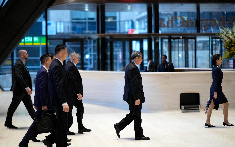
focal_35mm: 87
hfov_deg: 23.8
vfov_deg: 15.0
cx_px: 117
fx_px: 557
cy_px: 69
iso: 1600
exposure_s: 1/640
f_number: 1.4
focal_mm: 85
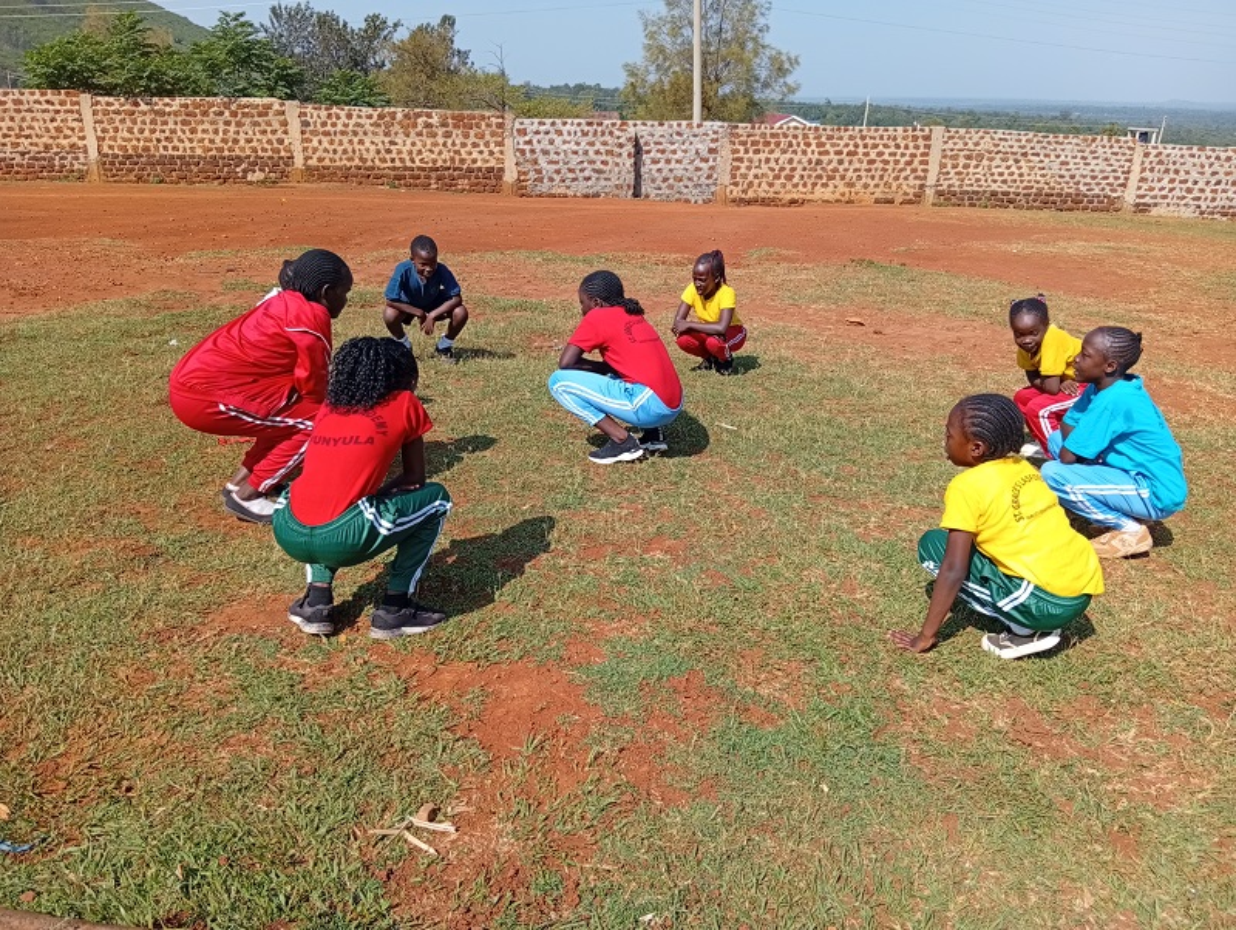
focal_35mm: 26
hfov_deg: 67.2
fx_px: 929
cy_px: 465
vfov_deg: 53.2
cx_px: 618
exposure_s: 1/541
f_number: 1.8
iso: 50
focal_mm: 3.96
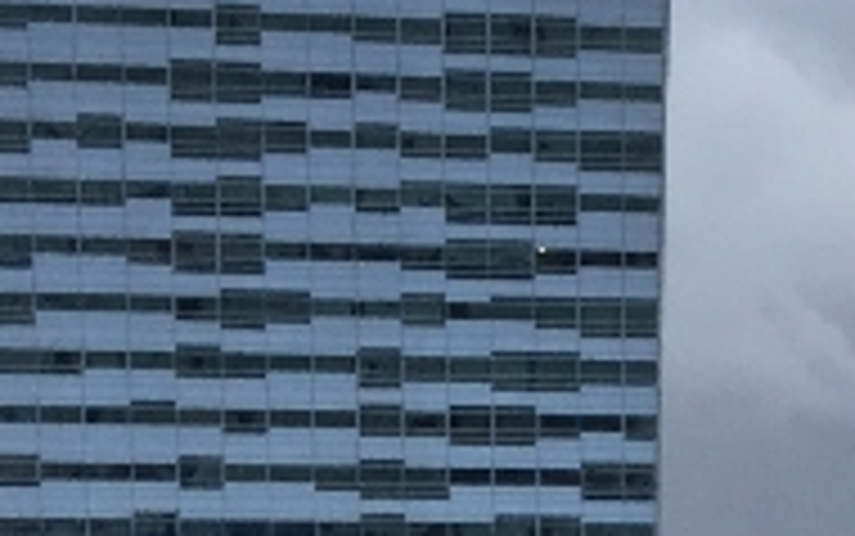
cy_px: 856
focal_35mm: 162
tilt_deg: -4.2
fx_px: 3777
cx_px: 1845
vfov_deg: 7.9
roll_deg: +0.5
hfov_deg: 11.3
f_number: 2.2
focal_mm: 4.15
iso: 32
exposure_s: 1/100
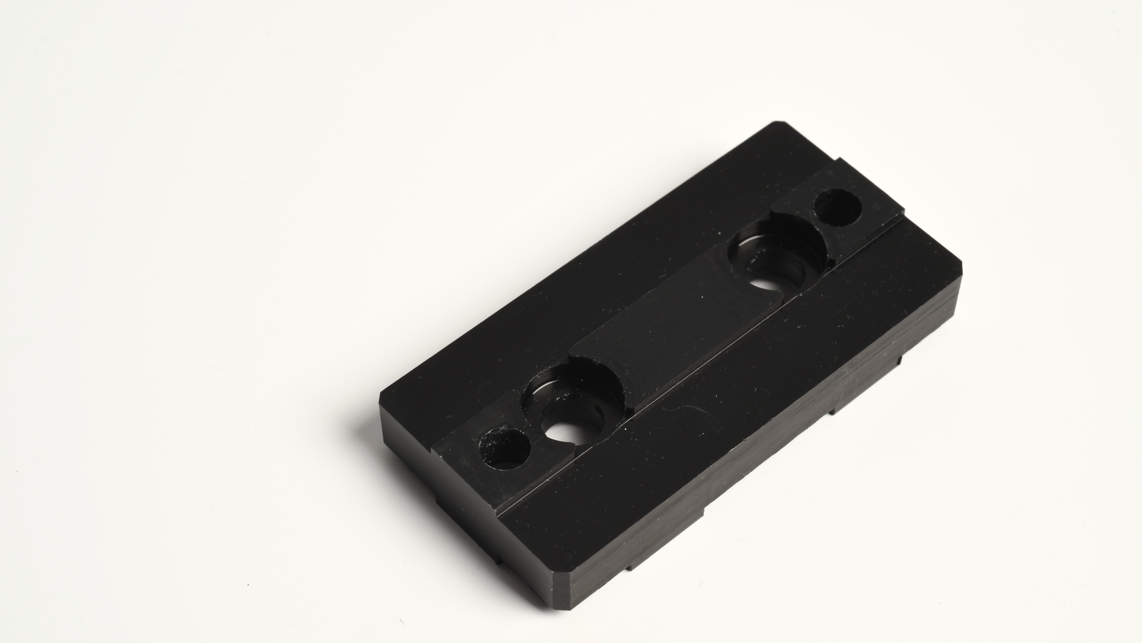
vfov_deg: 19.1
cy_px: 379
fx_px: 1908
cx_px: 572
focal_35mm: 63
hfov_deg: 33.3
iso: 400
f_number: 18
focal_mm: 60
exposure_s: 1/80
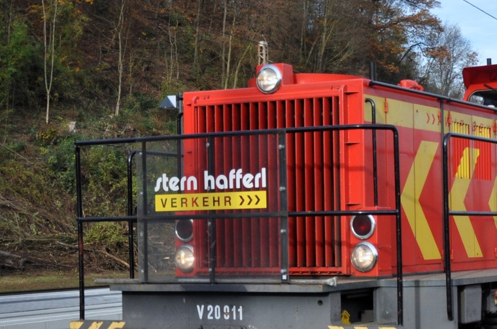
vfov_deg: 14.9
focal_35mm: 91
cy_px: 229
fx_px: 1254
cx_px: 506
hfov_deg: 21.6
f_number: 4.5
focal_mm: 24
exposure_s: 1/1000
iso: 400
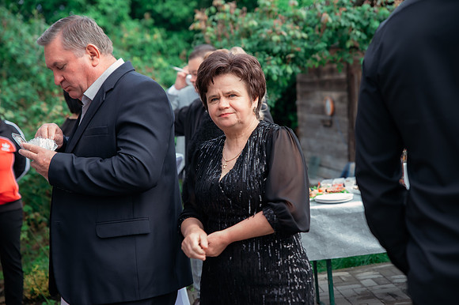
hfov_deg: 28.9
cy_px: 152
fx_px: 892
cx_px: 230
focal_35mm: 70
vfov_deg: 19.4
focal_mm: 70
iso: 200
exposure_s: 1/125
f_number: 3.2
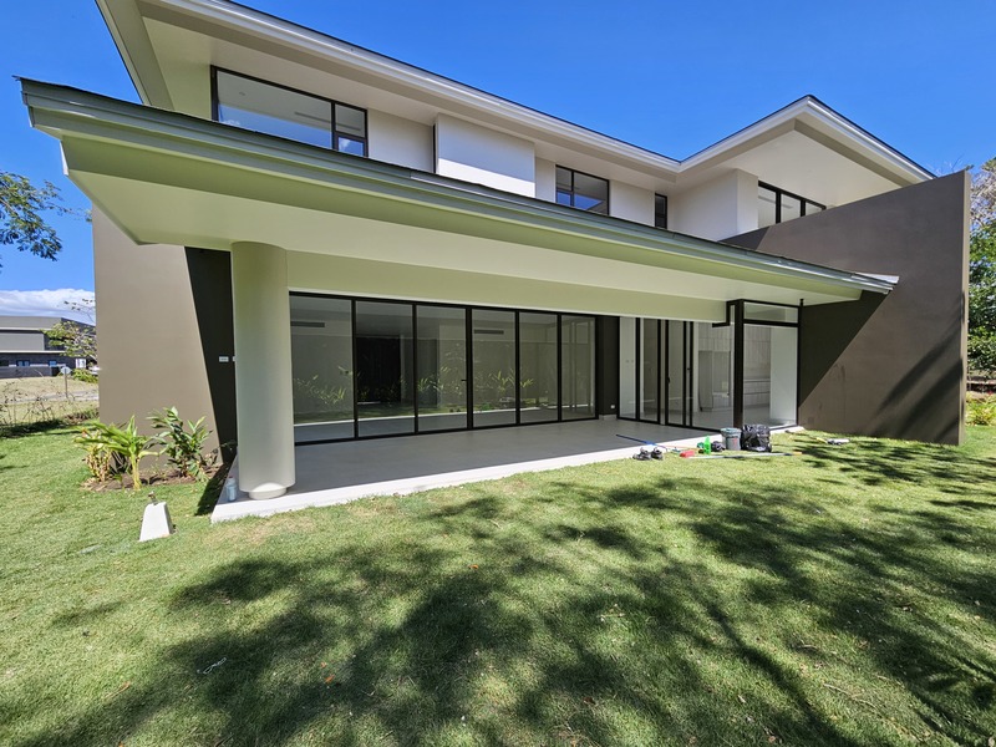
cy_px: 374
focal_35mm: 13
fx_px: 374
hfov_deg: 106.2
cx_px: 498
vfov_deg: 89.9
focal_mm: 2.2
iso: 50
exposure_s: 1/1173
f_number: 2.2
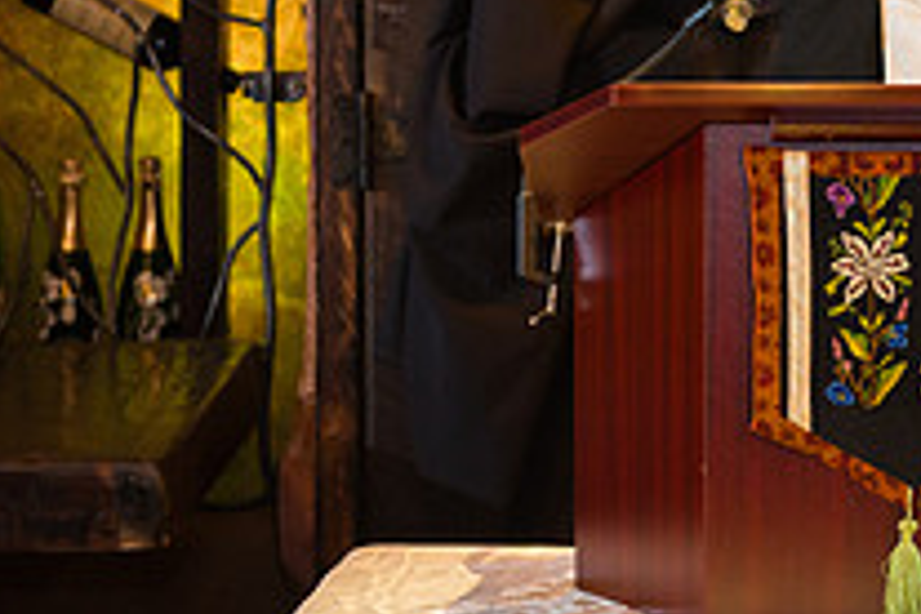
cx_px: 780
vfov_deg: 6.4
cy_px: -53
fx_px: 5500
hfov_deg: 9.5
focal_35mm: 215
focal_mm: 70
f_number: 4
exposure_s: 1/200
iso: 1250
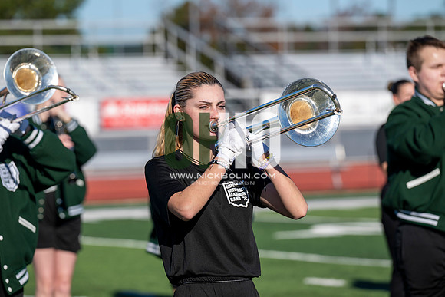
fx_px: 2473
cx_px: 222
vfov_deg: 6.9
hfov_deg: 10.3
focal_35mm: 200
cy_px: 148
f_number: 5
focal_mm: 200
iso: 250
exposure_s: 1/2000
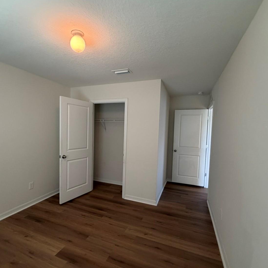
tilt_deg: -4.4
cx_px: 125
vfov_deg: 80.7
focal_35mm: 18
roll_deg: -3.1
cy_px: 140
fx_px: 158
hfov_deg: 80.6
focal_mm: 2.22
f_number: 2.2
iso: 200
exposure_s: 1/60
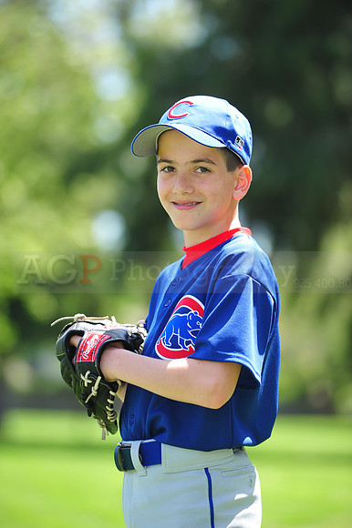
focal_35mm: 200
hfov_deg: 6.9
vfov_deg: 10.3
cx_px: 176
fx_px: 2937
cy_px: 264
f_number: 4.5
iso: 200
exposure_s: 1/400
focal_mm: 200
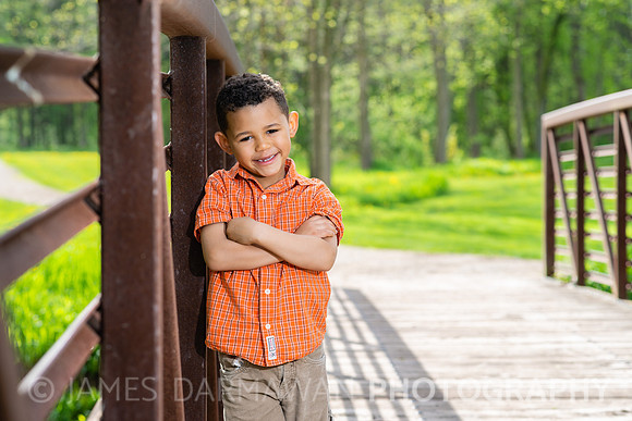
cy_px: 210
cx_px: 316
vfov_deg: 16.1
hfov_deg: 23.9
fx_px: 1493
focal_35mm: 85
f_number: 5
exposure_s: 1/200
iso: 100
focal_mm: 85
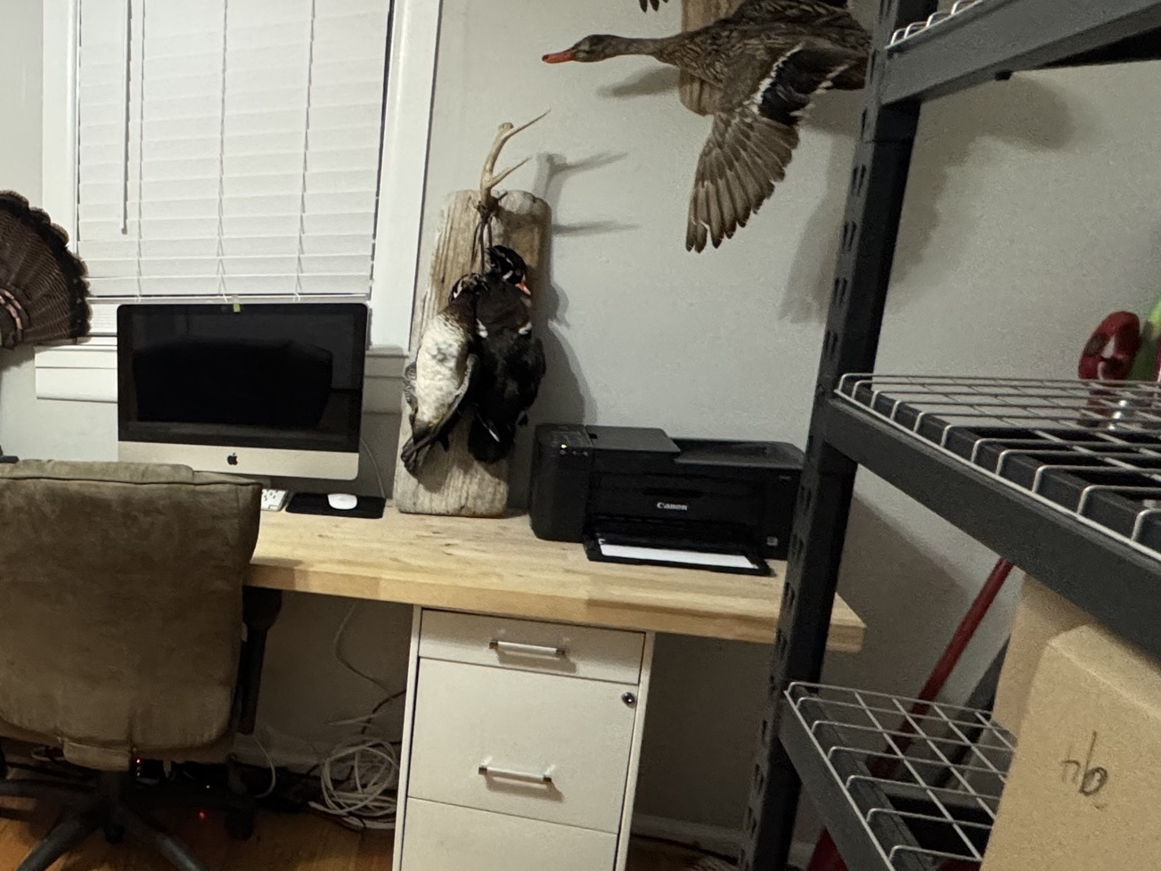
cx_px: -89
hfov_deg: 43.9
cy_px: 525
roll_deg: +2.0
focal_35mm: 33
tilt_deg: -14.6
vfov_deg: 42.7
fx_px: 1107
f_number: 2.2
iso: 640
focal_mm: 2.22
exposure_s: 1/60
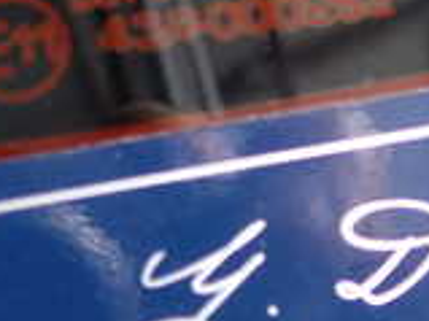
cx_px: 256
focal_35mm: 113
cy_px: -16
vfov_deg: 12.9
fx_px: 1399
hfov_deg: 17.4
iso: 200
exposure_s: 1/60
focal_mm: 5.4
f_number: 2.3
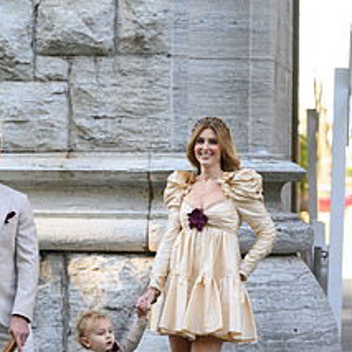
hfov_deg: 8.9
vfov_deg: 8.9
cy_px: 225
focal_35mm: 197
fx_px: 2266
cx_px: 112
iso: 1600
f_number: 3.2
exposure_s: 1/1250
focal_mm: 110
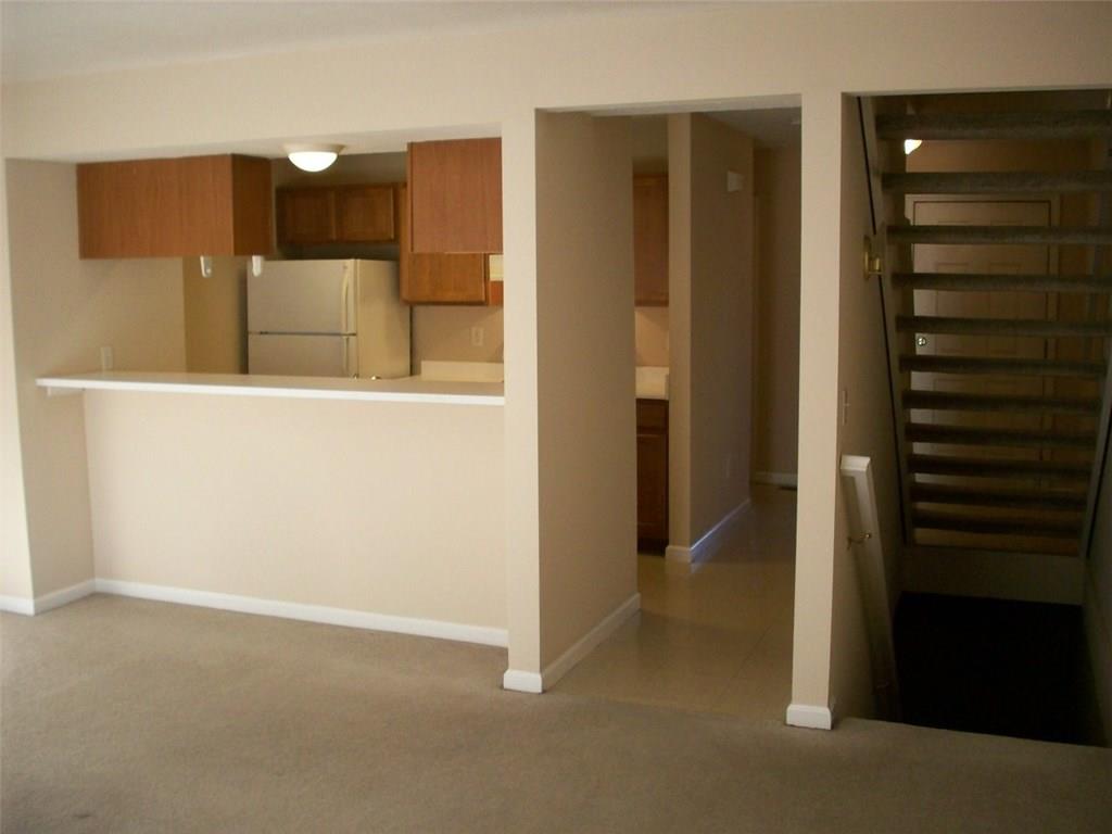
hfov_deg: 50.1
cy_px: 417
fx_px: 1189
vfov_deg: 38.7
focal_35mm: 37
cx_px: 556
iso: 160
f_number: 2.8
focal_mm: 6.2
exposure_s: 1/95.6
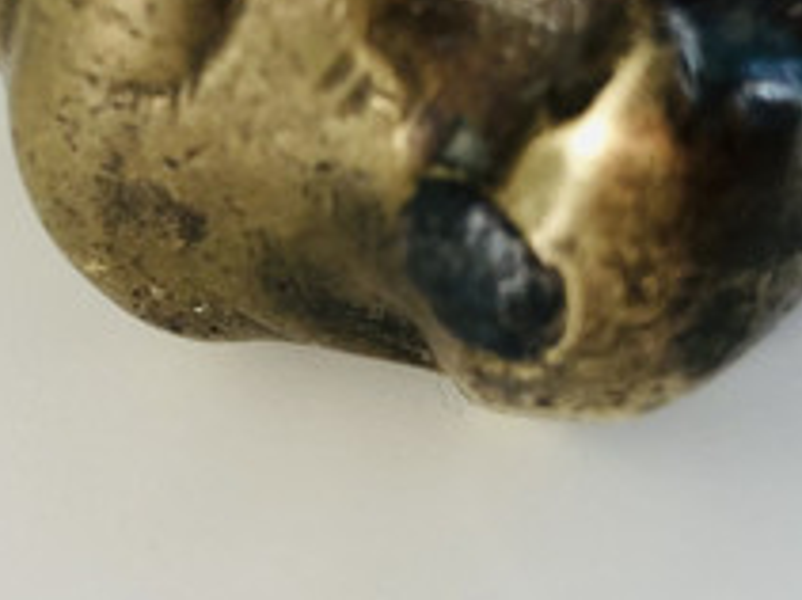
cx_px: 407
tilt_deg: -44.7
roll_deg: -3.9
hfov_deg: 23.0
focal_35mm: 85
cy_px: 216
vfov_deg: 17.3
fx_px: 1968
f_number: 1.8
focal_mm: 3.99
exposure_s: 1/40
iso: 25
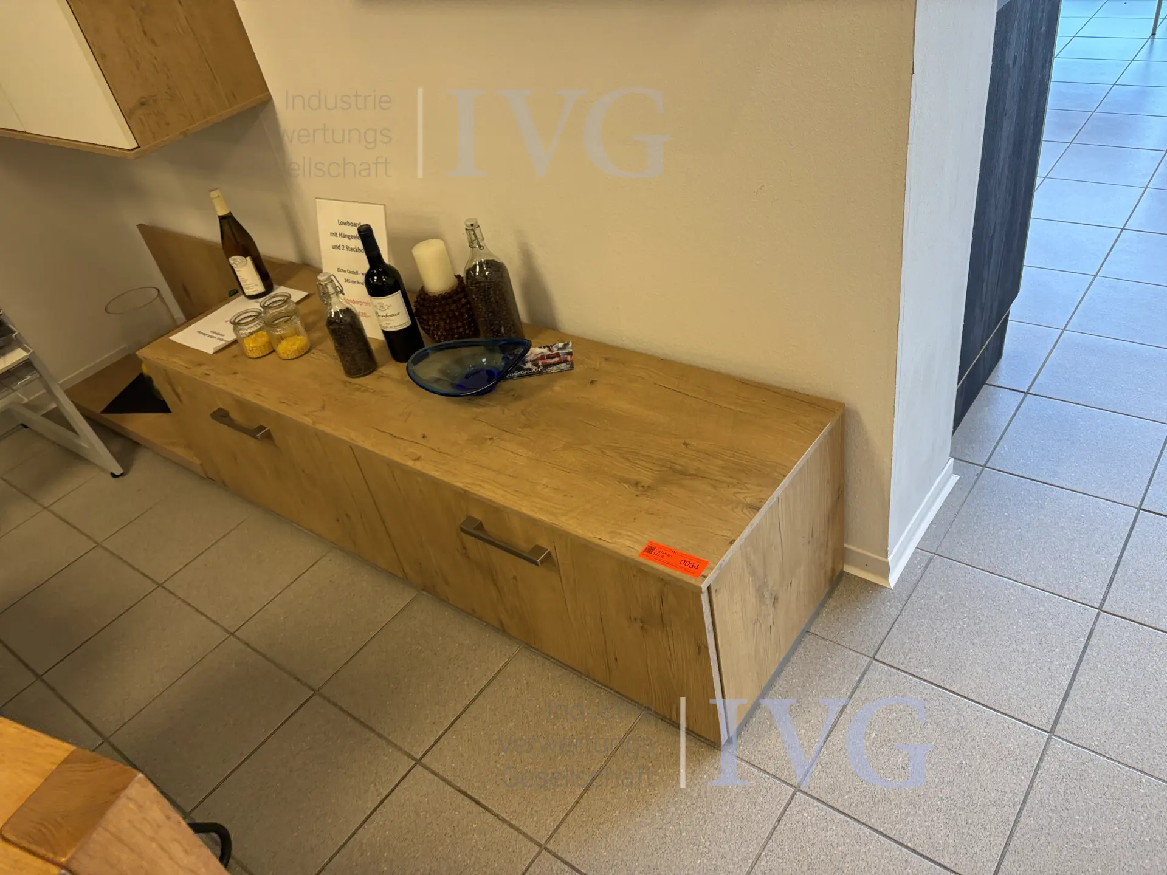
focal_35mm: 26
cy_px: 438
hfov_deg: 67.3
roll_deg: +10.1
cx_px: 584
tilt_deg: -32.5
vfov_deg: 53.1
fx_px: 877
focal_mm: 5.96
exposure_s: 1/100
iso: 100
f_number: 1.6
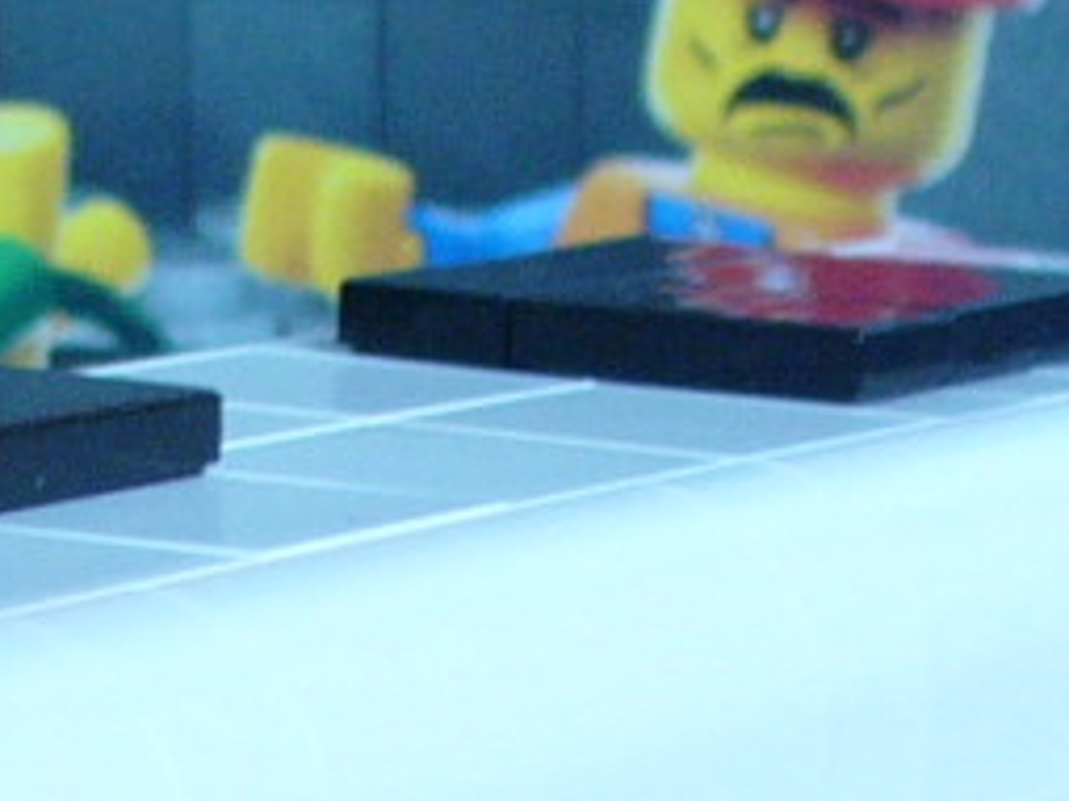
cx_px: 46
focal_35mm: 232
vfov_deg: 6.2
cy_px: 1770
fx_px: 7161
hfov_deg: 8.5
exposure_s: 1/30
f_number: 2.8
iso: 150
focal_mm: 6.1
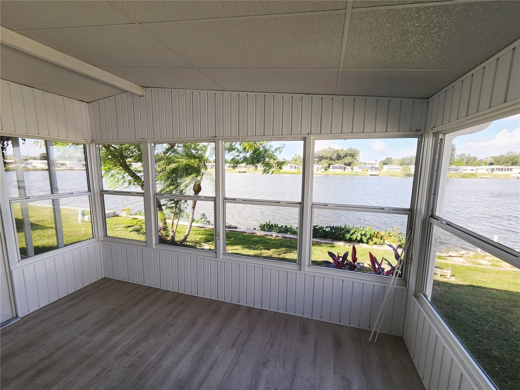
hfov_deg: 106.2
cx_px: 260
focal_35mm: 13
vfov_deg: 89.9
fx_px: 195
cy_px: 195
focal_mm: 2.2
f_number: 2.2
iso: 50
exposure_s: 1/262
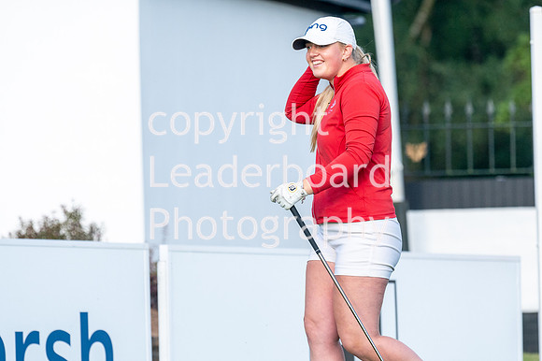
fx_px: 6771
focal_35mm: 450
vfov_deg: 3.1
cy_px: 180
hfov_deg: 4.6
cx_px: 271
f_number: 5.6
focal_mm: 300
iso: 400
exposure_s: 1/1250
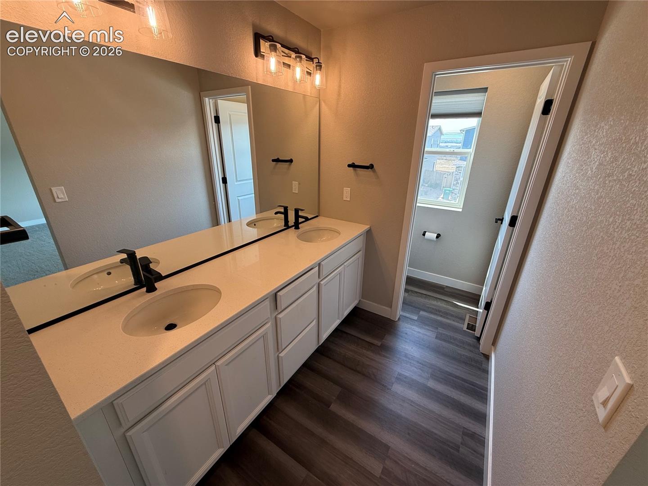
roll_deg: -1.4
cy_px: 243
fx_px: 262
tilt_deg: -21.9
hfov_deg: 102.1
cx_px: 324
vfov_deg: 85.7
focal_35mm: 14
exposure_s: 1/120
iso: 80
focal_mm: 2.22
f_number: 2.2
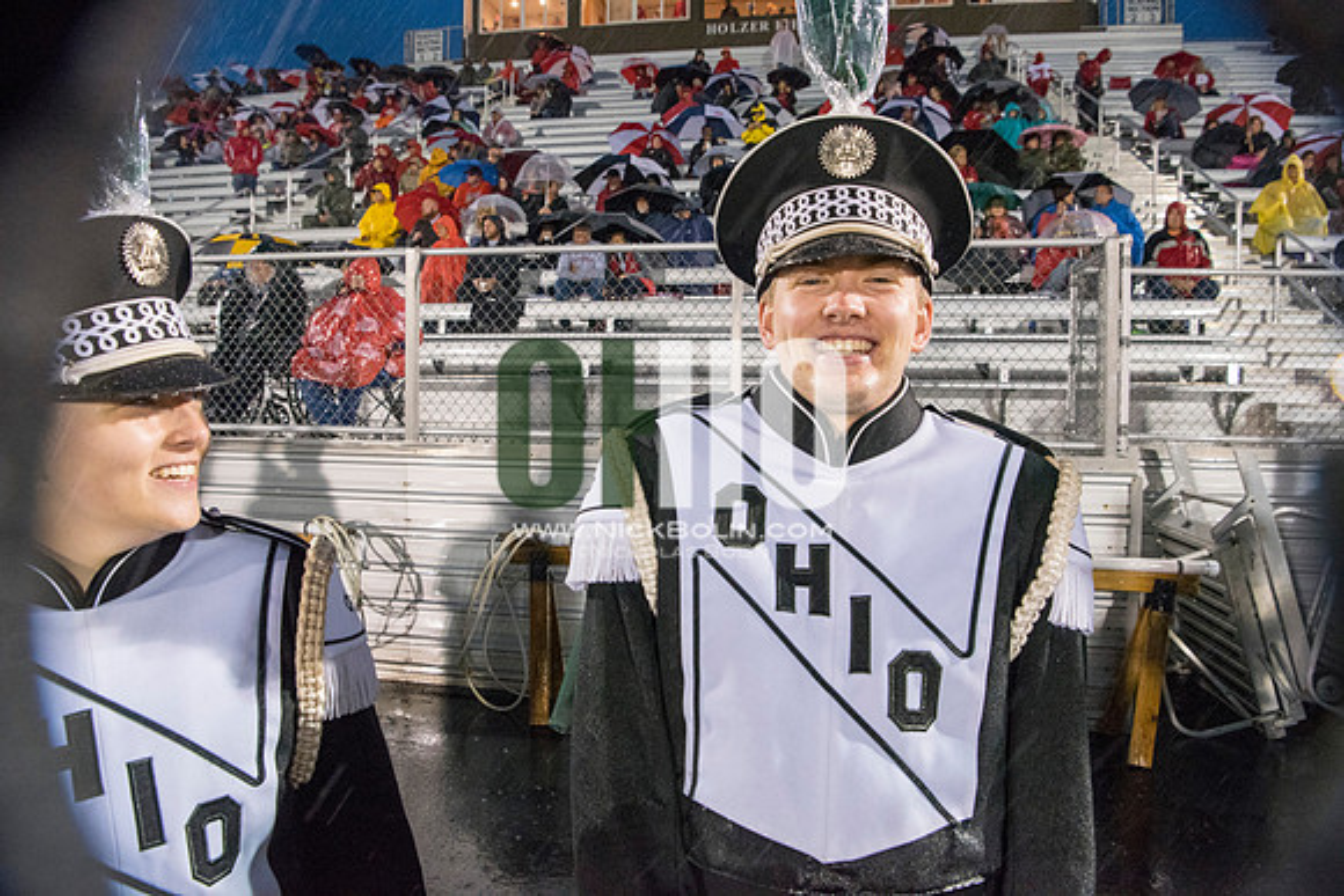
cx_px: 672
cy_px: 448
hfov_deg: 73.7
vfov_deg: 53.2
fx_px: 896
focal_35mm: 24
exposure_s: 1/160
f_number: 5.6
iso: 3200
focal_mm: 24
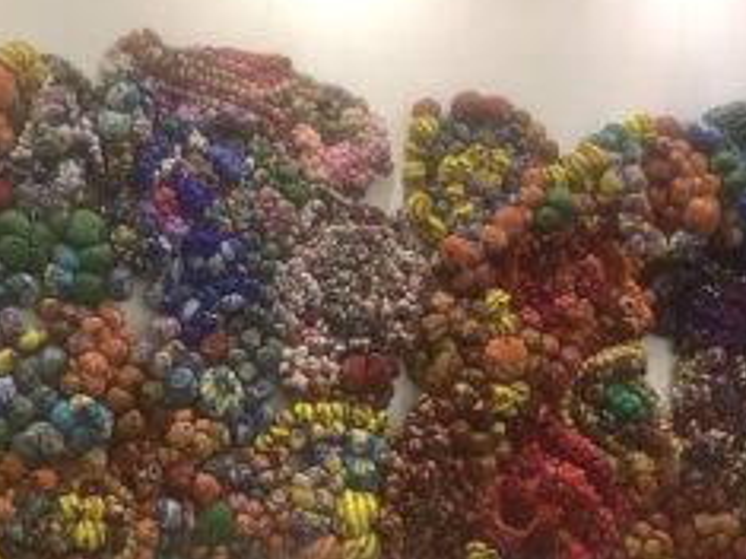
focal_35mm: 58
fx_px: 1249
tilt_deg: -2.5
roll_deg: +1.8
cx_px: 254
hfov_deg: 33.0
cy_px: 451
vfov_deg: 24.8
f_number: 2.4
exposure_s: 1/50
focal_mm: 3.3
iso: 125
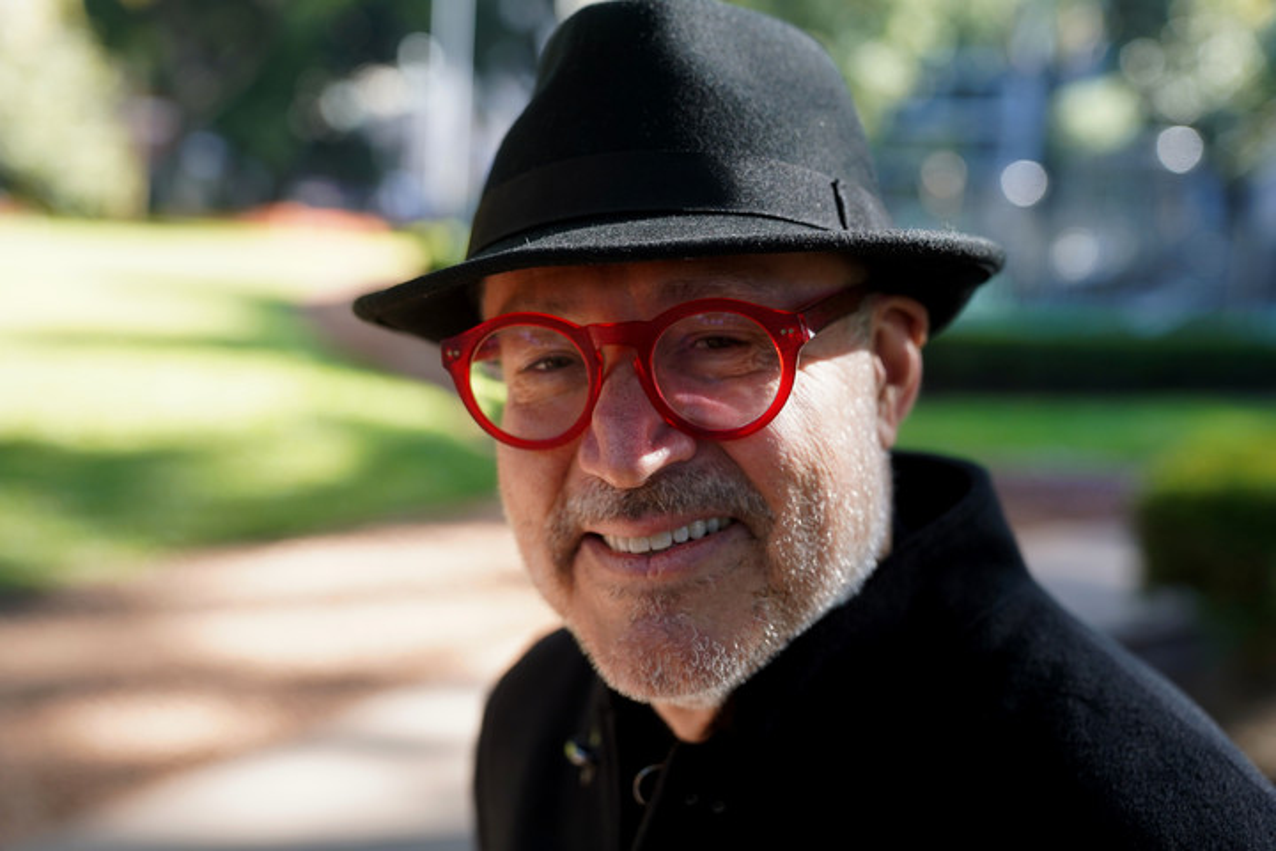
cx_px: 638
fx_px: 1666
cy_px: 426
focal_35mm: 47
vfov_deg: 28.6
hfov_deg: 41.9
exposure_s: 1/400
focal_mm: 47
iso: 400
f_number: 2.8
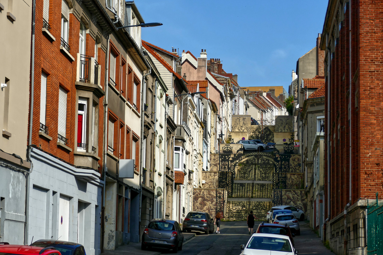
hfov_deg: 20.2
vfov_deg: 13.6
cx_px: 191
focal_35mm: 101
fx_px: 1074
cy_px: 128
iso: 125
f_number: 3.8
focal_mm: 36.5
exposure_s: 1/1600
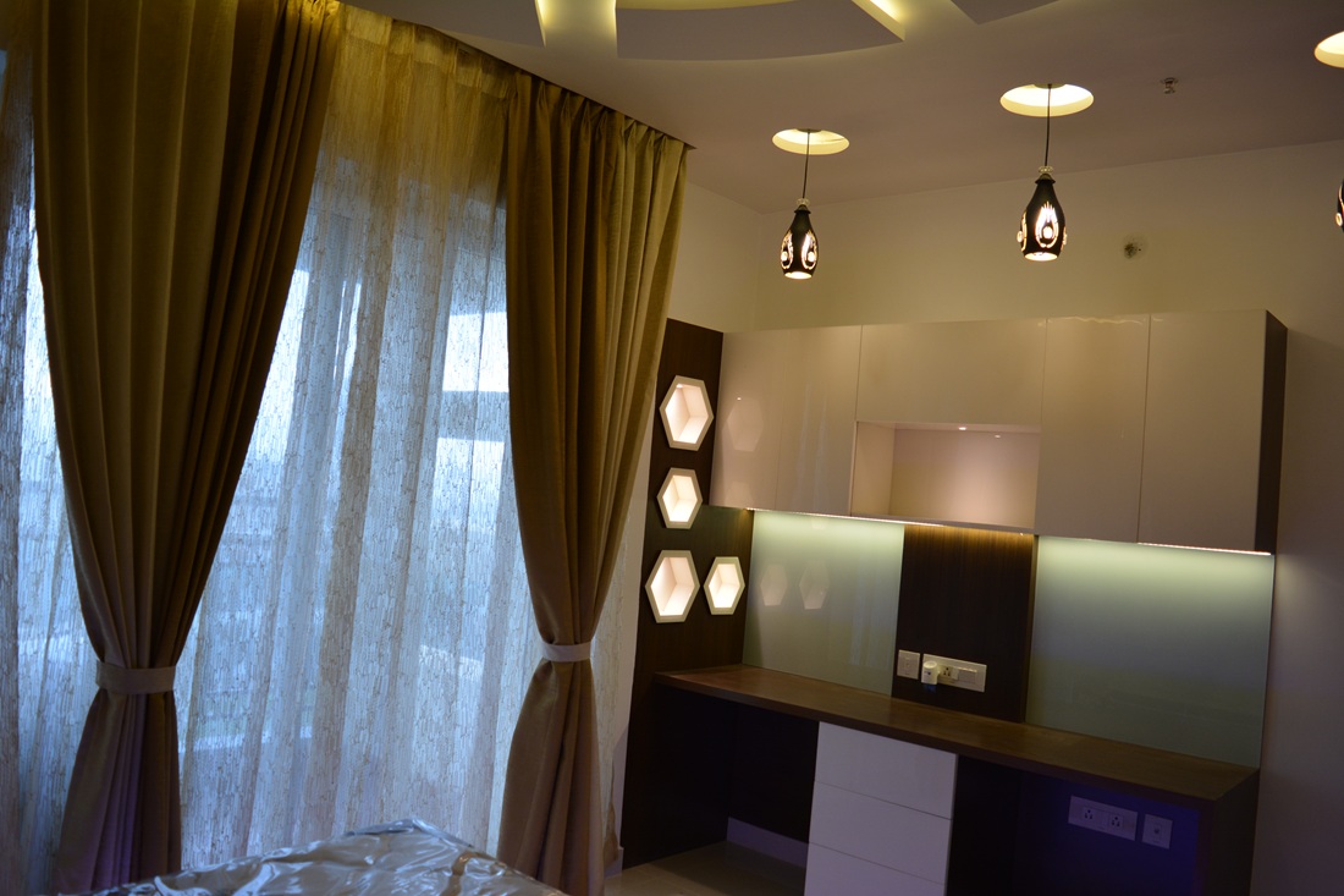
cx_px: 672
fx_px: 1008
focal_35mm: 27
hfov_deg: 67.4
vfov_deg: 47.9
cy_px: 448
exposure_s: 1/80
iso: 400
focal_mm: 18
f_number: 4.5
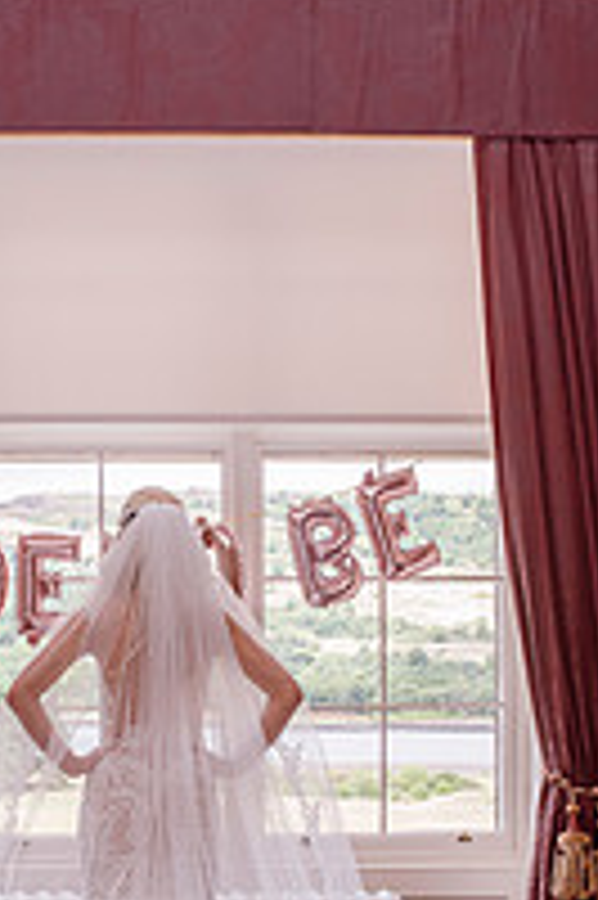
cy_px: 666
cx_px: 130
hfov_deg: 24.7
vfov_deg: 36.1
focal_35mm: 54
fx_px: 1348
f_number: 5.6
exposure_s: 1/250
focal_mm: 24
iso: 400
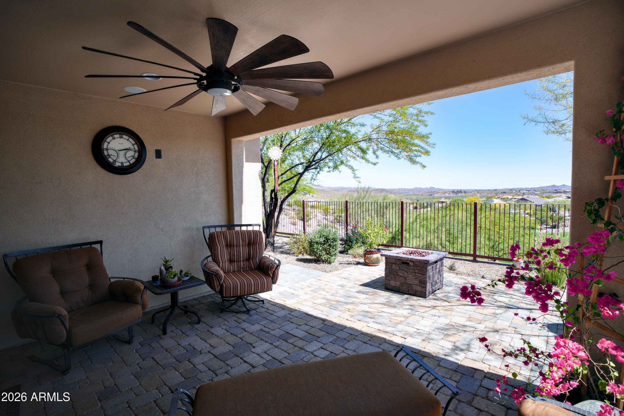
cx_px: 312
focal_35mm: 16
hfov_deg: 96.7
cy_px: 208
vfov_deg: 73.7
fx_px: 277
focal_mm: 16
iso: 100
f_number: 4.5
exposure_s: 1/400
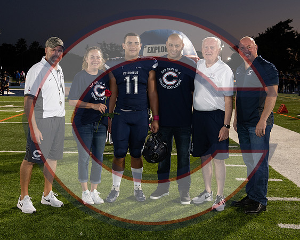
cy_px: 120
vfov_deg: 30.5
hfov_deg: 37.6
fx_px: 440
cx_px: 133
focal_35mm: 50
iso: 1400
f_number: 7.1
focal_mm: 44
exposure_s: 1/60
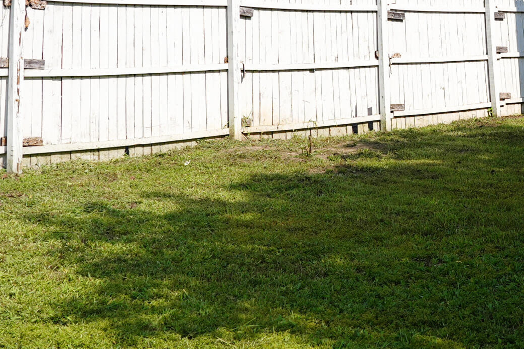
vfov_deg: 19.3
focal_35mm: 69
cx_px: 521
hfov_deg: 27.6
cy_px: 13
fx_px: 1004
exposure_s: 1/125
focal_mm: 24
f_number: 9
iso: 80
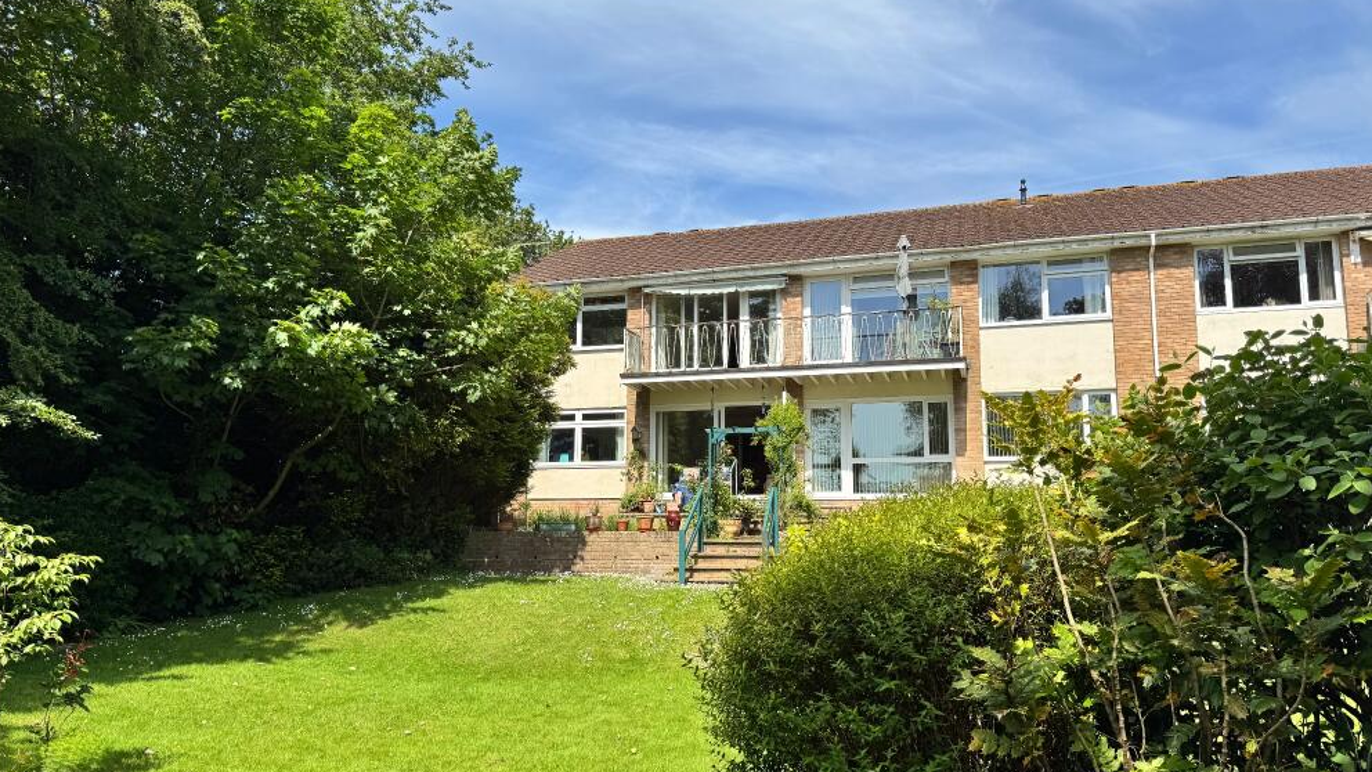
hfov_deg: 69.9
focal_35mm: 27
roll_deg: -0.1
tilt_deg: +7.1
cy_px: 404
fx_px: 982
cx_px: 675
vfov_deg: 42.9
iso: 80
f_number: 1.78
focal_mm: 6.76
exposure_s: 1/3597
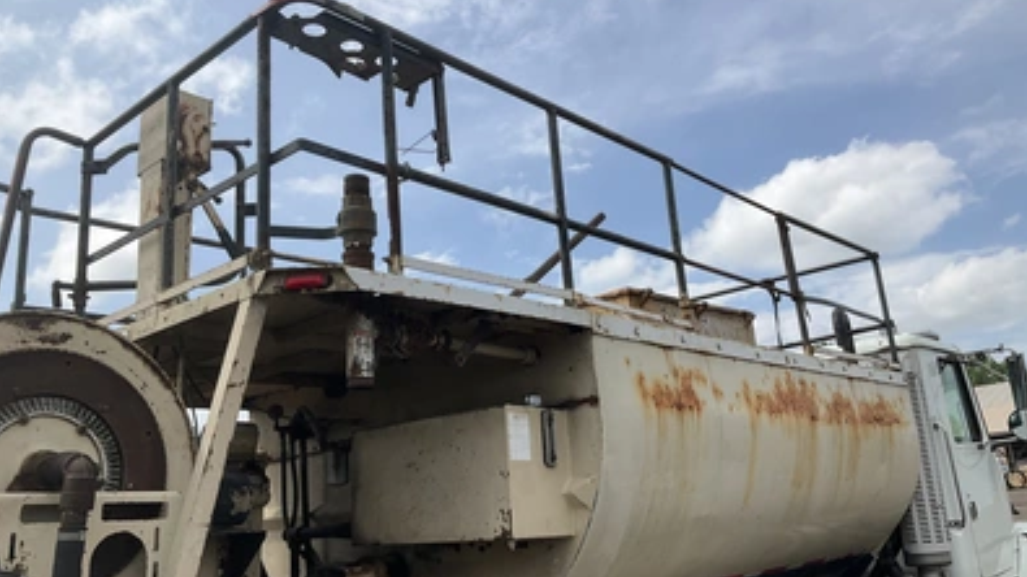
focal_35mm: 32
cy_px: 288
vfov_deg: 36.7
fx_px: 871
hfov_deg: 61.0
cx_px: 515
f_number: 1.8
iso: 25
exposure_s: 1/3322
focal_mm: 3
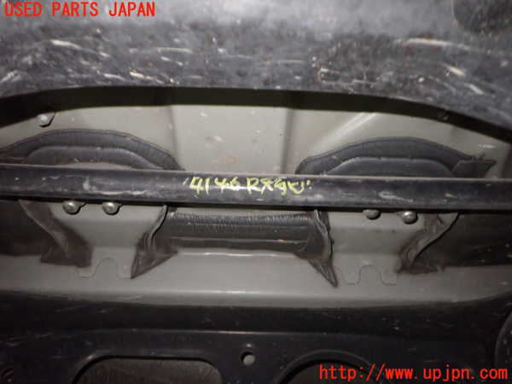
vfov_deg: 54.9
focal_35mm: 25
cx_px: 256
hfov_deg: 69.4
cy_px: 192
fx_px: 370
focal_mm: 4.5
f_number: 2
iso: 800
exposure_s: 1/30
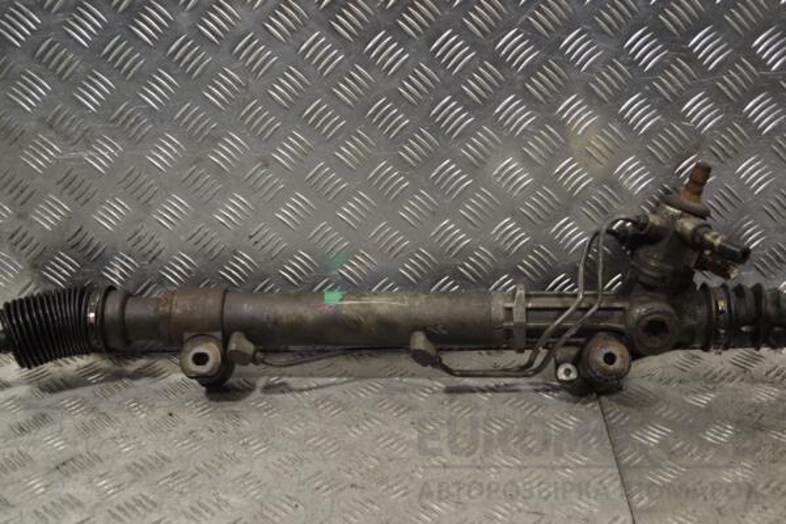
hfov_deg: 43.6
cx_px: 393
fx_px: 982
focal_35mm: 45
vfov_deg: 29.9
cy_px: 262
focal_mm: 30
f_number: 4.5
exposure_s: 1/30
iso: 125
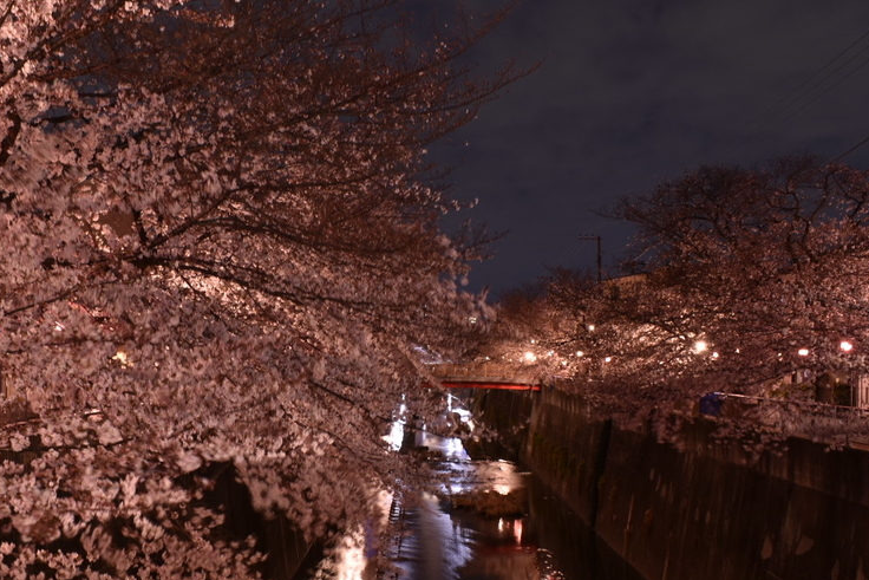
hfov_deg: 44.0
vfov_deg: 30.4
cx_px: 301
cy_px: 359
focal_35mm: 44
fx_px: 1062
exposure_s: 5
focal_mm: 18
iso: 100
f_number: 7.1
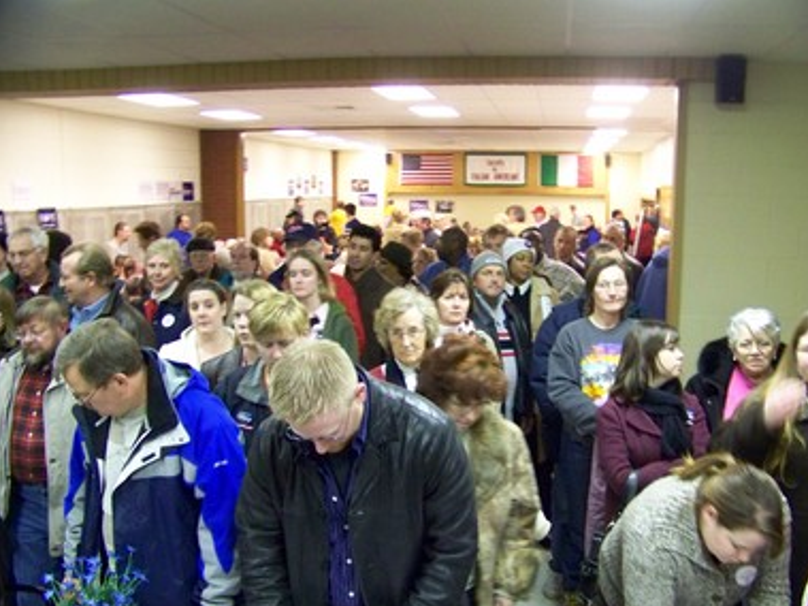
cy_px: 318
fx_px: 887
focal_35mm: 38
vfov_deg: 37.7
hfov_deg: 49.0
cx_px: 422
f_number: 2.8
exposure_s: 1/25
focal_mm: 5.85
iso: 400
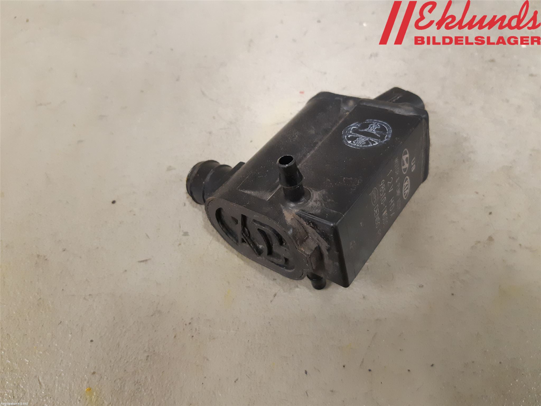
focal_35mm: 26
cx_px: 270
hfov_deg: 67.3
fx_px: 406
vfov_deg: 53.1
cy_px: 203
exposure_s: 1/50
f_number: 1.7
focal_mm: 3.93
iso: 320
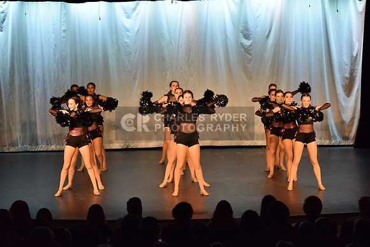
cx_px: 185
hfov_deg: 20.8
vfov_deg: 14.0
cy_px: 124
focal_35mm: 98
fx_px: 1007
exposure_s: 1/320
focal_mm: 98
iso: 2000
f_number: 4
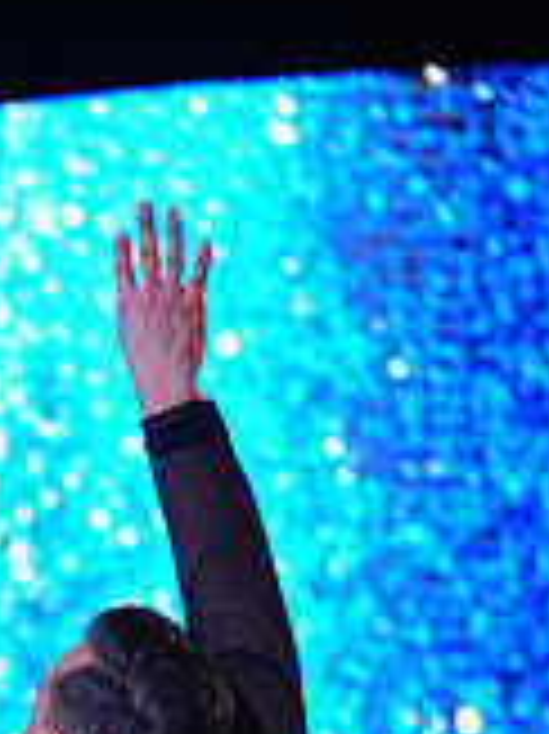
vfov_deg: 3.9
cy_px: 1274
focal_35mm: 509
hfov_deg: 2.9
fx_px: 10778
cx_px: -218
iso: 1600
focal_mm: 149
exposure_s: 1/500
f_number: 4
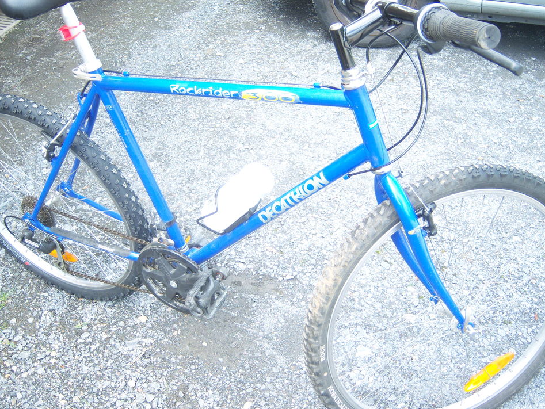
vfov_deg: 37.7
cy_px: 205
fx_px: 599
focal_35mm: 38
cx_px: 265
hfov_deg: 49.0
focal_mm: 7.5
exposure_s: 1/80
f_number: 2.8
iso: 80
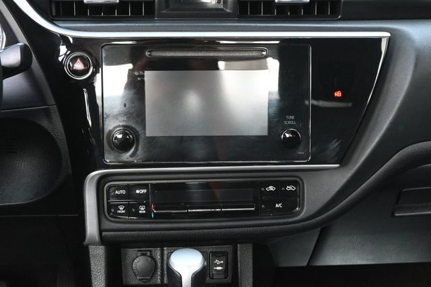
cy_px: 144
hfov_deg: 29.9
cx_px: 216
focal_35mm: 68
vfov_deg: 20.1
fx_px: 808
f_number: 6
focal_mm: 45
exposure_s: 1/100
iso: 3200
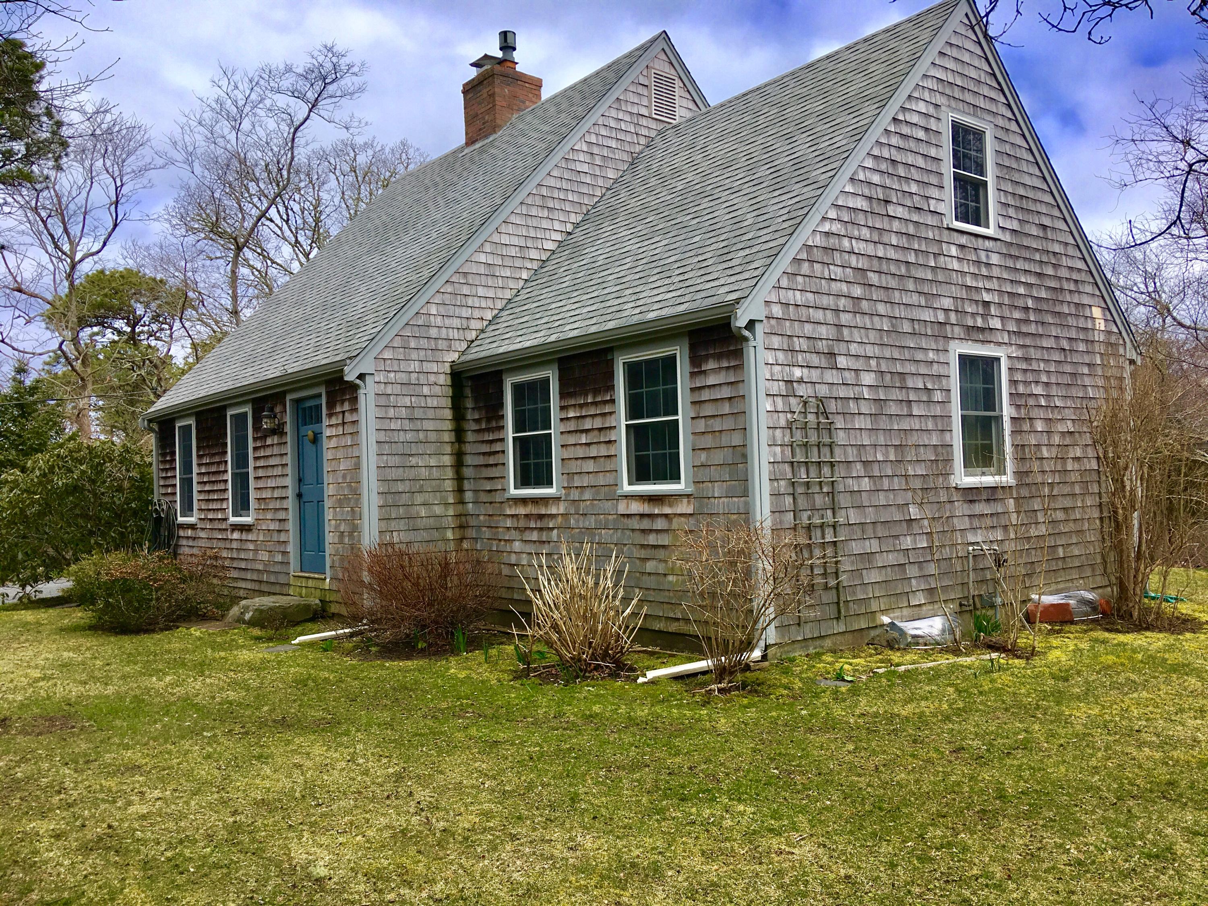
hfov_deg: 61.7
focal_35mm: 29
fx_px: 1012
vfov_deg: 48.2
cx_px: 604
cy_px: 453
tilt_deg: +3.5
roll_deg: +1.5
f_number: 2.2
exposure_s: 1/1099
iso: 25
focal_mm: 4.15
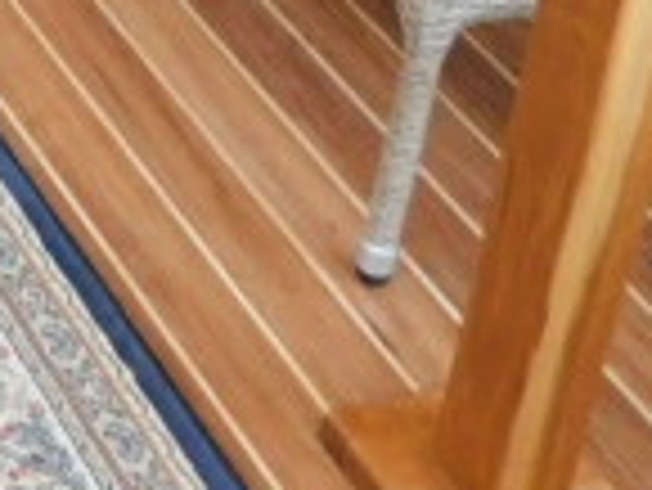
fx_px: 2394
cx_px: -544
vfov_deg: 10.4
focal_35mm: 127
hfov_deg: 13.7
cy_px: -611
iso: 320
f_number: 3
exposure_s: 1/30
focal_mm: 4
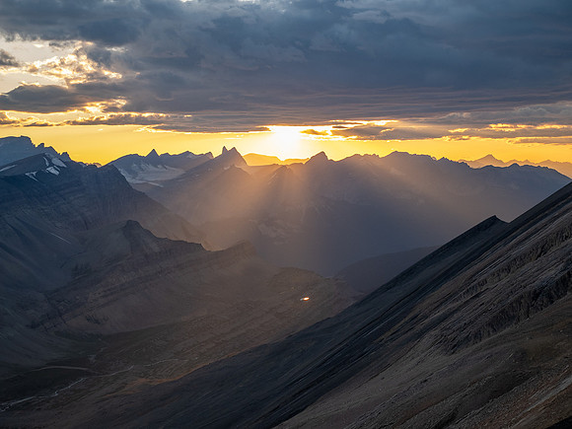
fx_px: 1058
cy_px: 214
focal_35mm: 64
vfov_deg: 22.9
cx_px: 286
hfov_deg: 30.3
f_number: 8
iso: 250
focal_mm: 32
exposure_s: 1/80
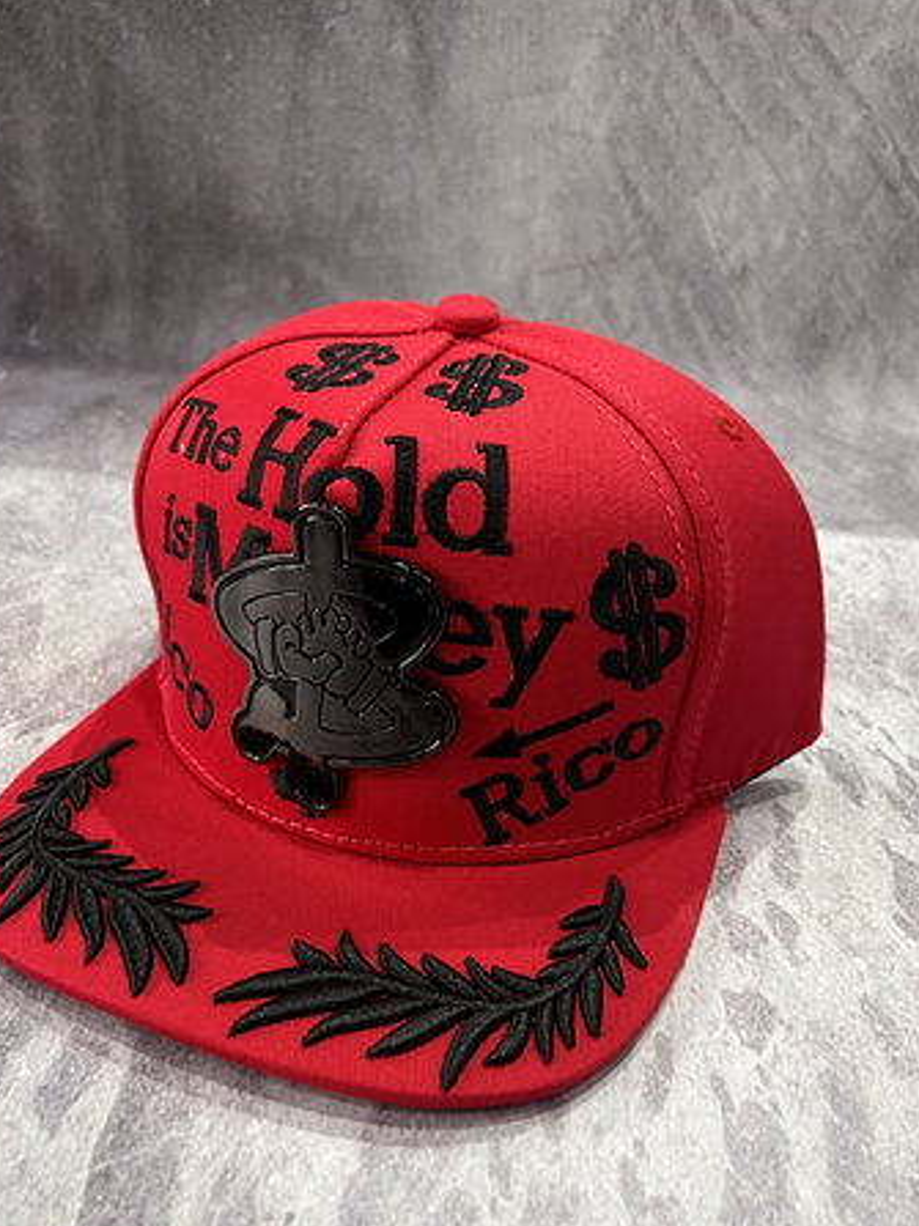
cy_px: 717
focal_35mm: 31
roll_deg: -1.7
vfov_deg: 58.0
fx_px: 1098
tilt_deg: -32.0
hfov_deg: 45.4
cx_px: 420
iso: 200
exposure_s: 1/50
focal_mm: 5.7
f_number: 1.5
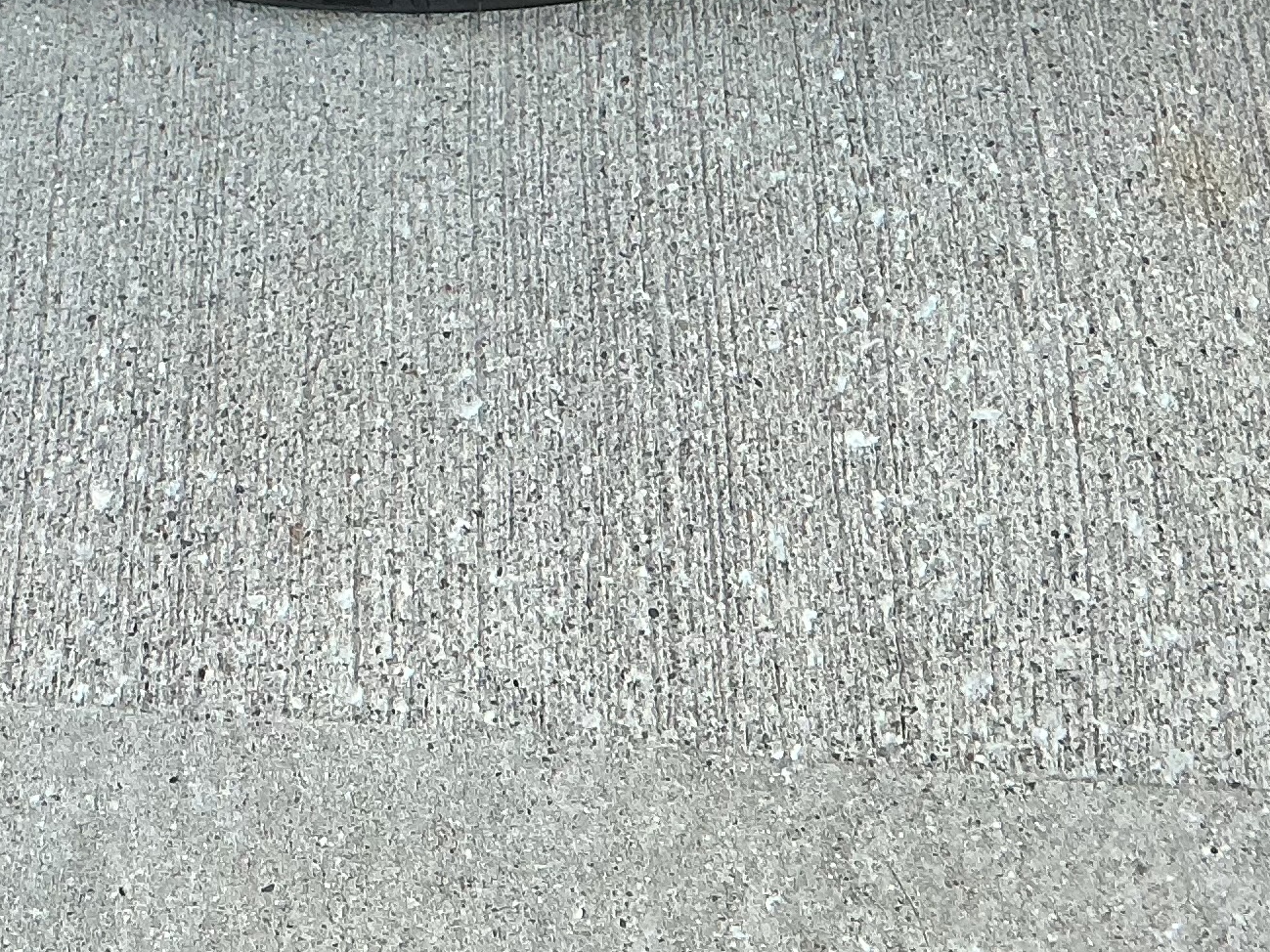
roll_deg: +4.9
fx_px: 3302
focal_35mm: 90
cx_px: 186
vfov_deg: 15.4
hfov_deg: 21.4
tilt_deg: -44.8
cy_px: -390
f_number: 1.8
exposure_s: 1/120
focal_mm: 3
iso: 50
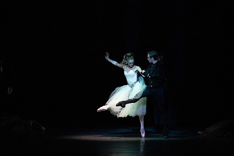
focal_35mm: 200
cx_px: 117
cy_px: 78
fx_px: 1300
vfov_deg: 6.9
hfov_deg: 10.3
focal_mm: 200
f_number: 4.5
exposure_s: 1/400
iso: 20000
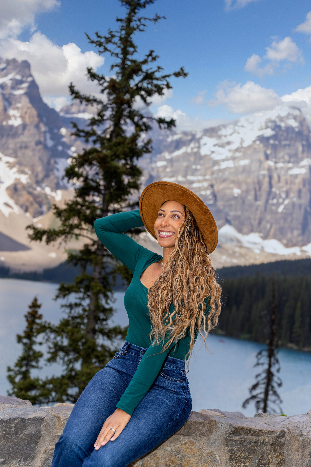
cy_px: 234
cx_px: 156
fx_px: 570
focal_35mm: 44
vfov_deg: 44.5
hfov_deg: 30.5
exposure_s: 1/200
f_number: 3.2
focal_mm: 44
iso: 100
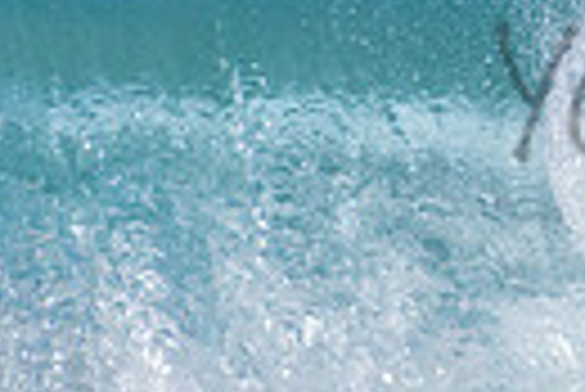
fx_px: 54400
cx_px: 958
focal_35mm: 3344
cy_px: 52
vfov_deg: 0.4
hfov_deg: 0.6
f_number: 5.6
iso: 250
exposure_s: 1/2000
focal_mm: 500
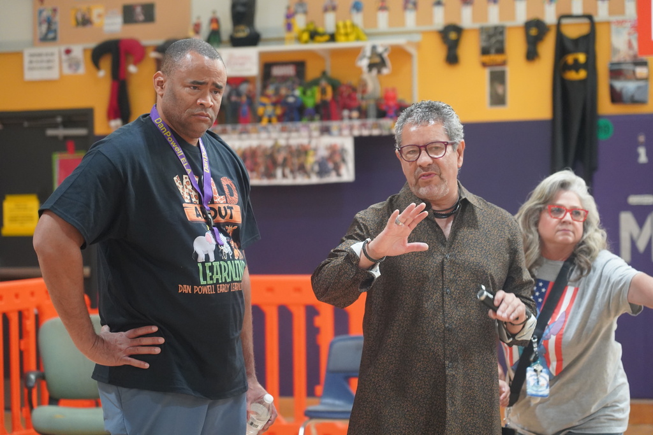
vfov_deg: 13.0
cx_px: 326
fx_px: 1905
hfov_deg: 19.5
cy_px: 218
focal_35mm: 105
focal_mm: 105
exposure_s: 1/160
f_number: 4
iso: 5000
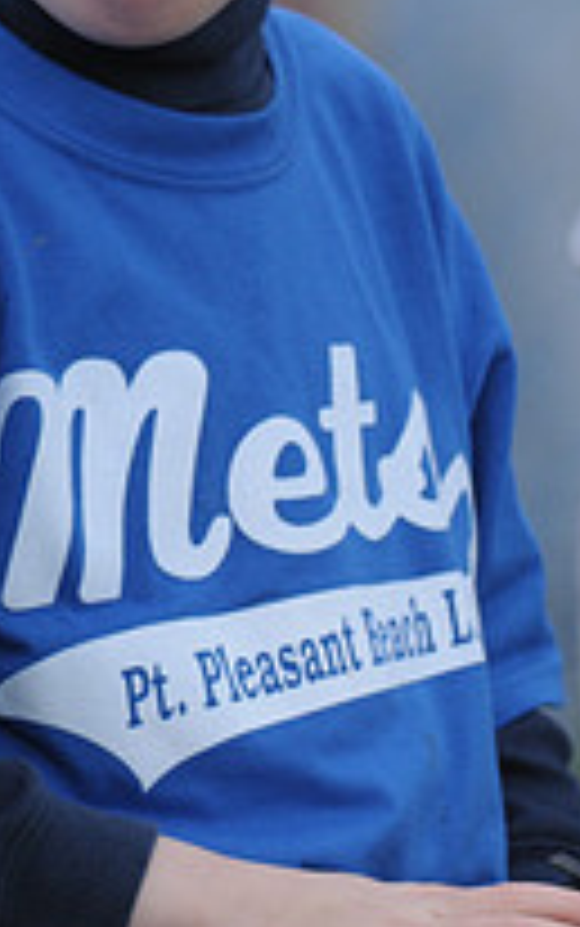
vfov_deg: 2.4
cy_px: 88
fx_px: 21695
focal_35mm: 859
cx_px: -697
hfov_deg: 1.5
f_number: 4
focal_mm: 200
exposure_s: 1/1600
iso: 400
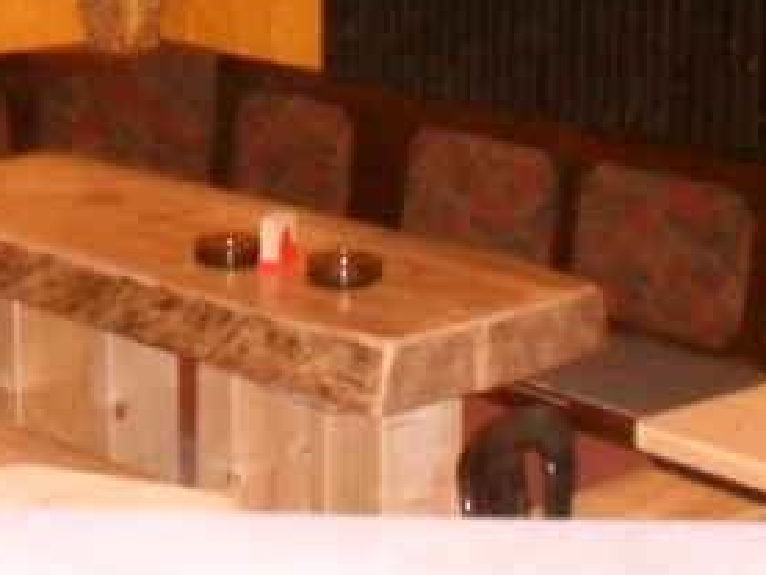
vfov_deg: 14.4
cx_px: 72
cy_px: -44
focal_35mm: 101
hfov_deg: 19.1
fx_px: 2236
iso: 400
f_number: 2.8
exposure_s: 1/45
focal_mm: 6.2
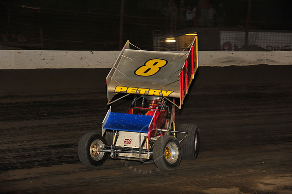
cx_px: 146
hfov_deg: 16.4
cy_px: 97
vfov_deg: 11.0
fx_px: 1013
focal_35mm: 125
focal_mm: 125
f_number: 7.1
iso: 1000
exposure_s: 1/320
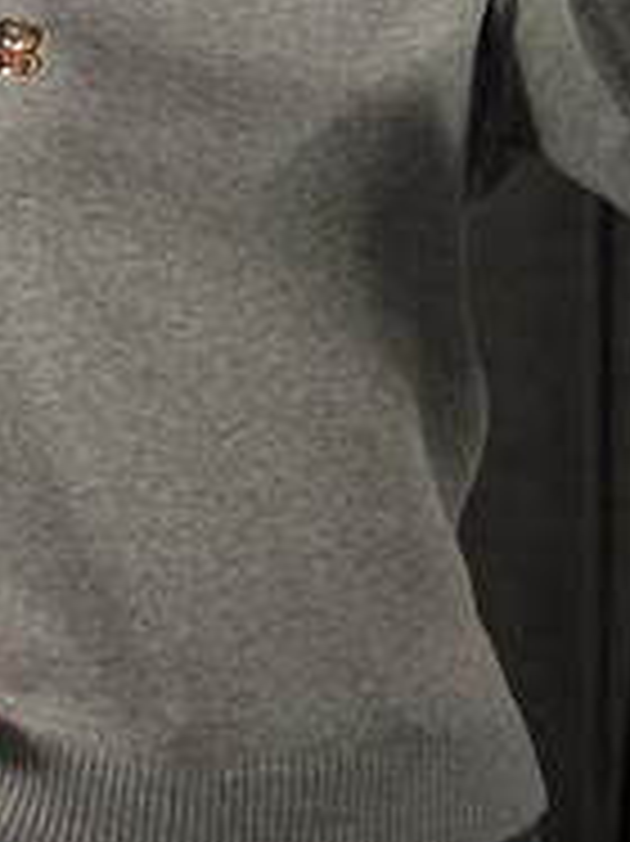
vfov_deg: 18.6
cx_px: 216
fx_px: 2575
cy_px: 403
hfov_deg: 13.9
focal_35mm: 106
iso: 160
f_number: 1.78
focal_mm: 6.86
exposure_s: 1/100
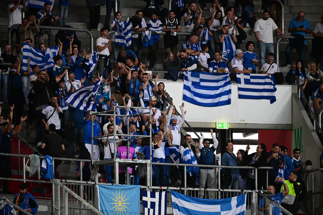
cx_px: 162
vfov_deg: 3.4
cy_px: 108
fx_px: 3589
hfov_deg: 5.2
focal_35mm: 400
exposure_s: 1/400
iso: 2000
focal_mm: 400
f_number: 2.8
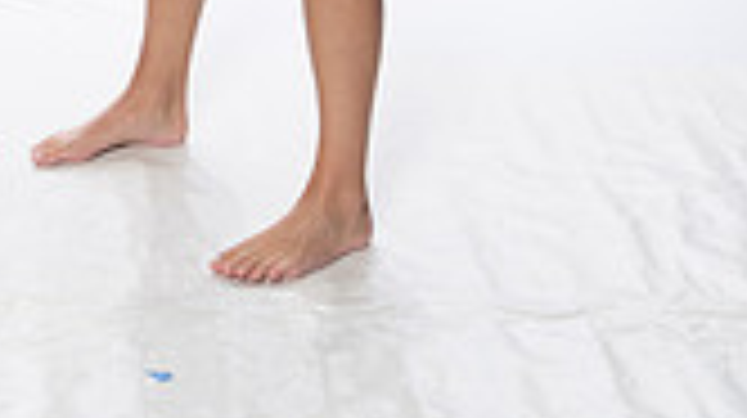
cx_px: 135
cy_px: -553
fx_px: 2810
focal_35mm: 142
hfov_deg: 15.0
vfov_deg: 7.9
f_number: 8
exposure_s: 1/250
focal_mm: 50
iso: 800
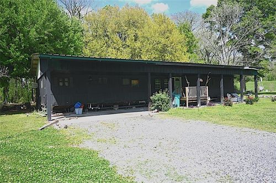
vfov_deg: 48.6
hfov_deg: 68.4
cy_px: 92
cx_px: 138
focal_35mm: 26
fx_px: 203
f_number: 9
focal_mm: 26.5
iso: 250
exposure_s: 1/320
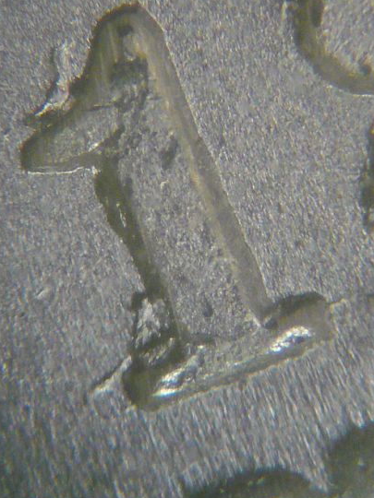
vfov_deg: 23.5
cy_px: 196
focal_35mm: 83
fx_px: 1196
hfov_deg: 17.7
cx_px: 137
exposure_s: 1/8
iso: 200
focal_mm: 6.9
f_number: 3.3
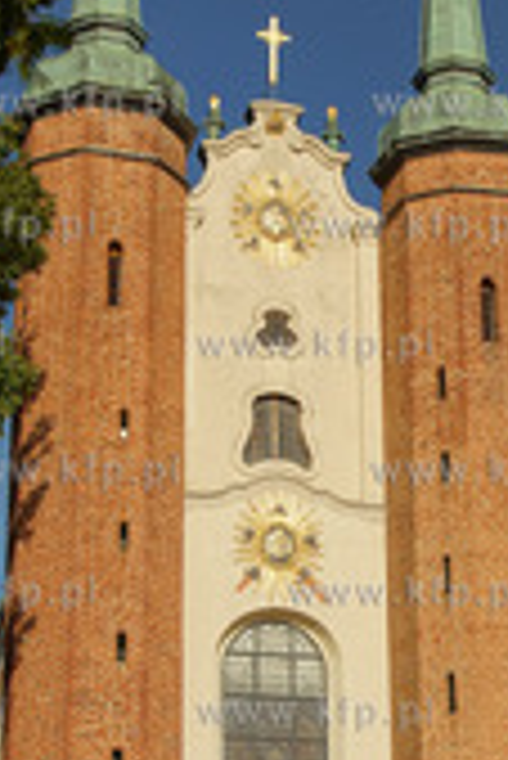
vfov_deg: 23.8
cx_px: 348
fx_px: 1795
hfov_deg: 16.1
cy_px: 463
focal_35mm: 85
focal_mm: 24
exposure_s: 1/500
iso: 100
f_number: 5.6
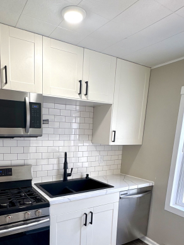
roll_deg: -2.3
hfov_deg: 56.2
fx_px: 170
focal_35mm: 24
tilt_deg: -8.3
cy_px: 158
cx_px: 70
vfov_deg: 70.1
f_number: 2.2
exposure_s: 1/120
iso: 125
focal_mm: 2.22
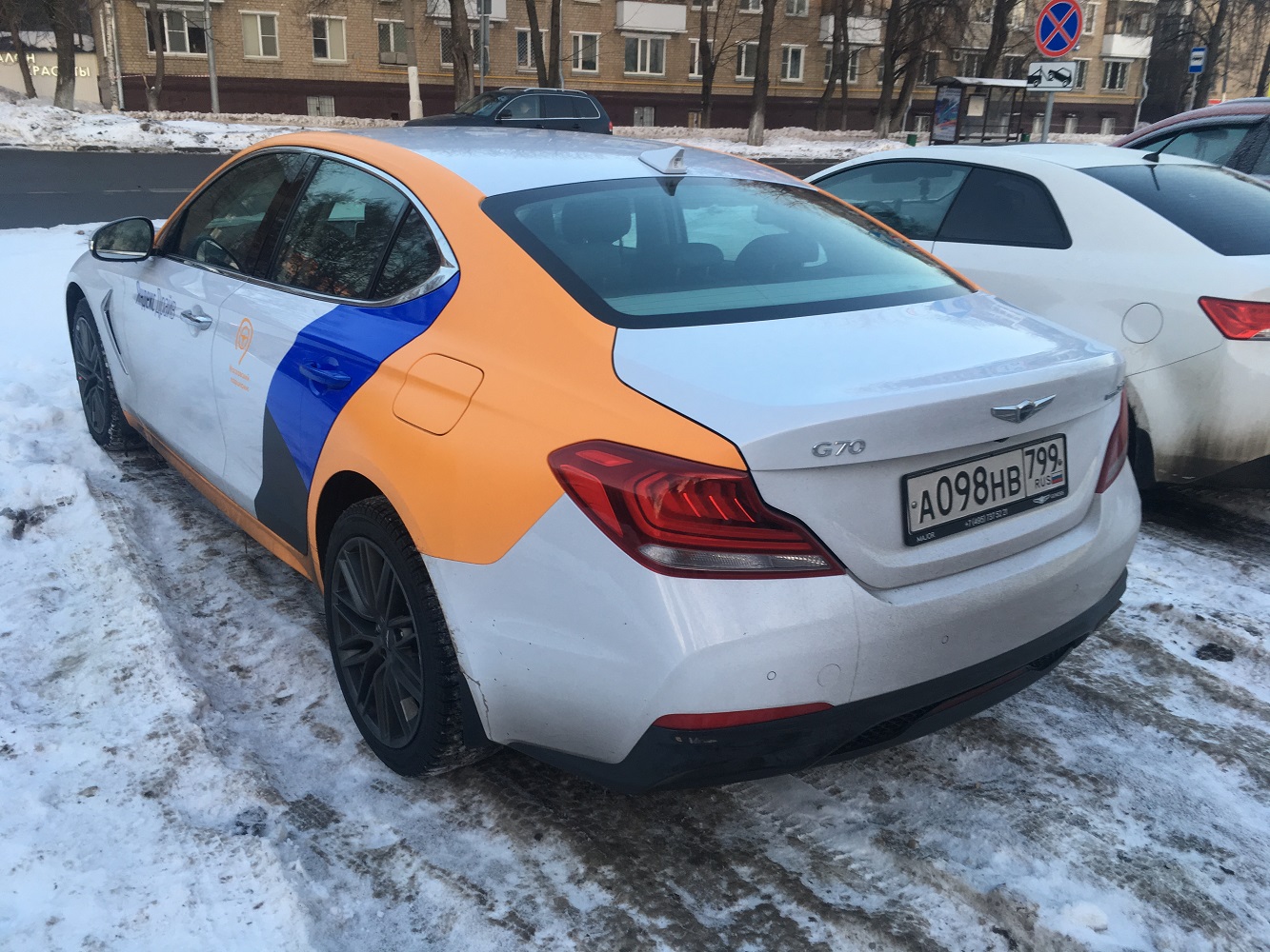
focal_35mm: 29
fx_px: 1064
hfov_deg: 61.7
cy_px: 476
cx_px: 635
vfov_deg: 48.2
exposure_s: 1/100
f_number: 2.2
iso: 40
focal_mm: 4.15
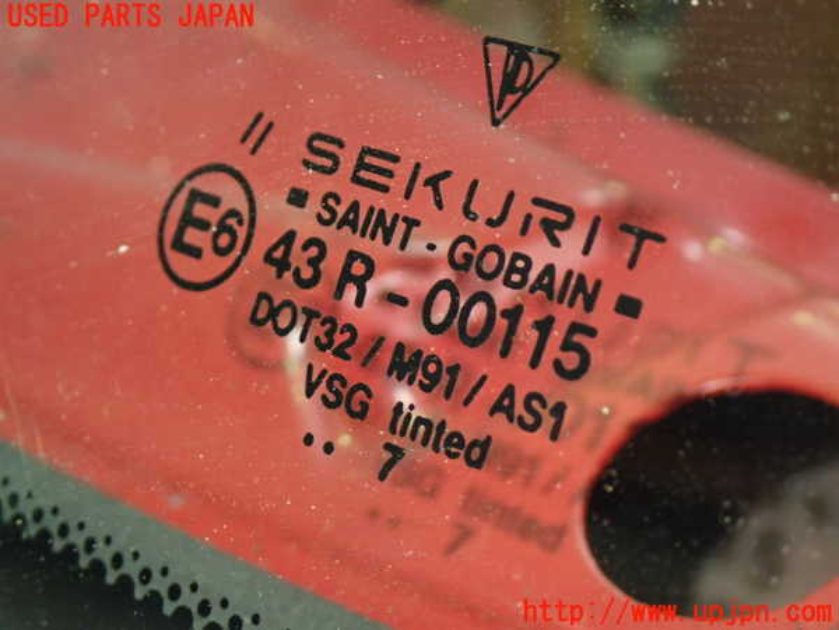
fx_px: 1866
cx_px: 420
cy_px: 315
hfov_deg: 25.3
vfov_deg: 19.1
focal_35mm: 77
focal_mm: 13.65
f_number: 4.1
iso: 800
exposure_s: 1/20
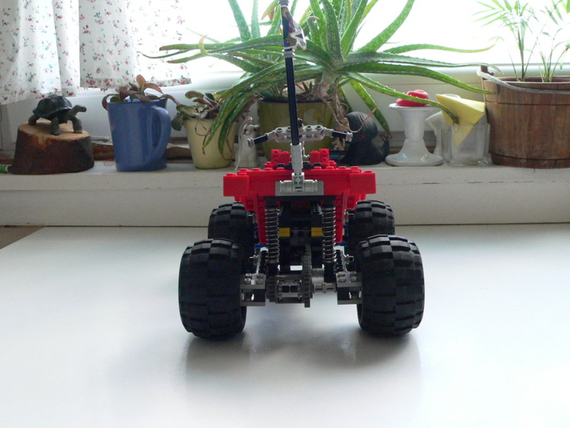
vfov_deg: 38.7
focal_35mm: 37
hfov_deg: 50.1
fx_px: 609
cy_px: 209
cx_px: 291
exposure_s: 1/100
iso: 400
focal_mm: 6
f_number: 4
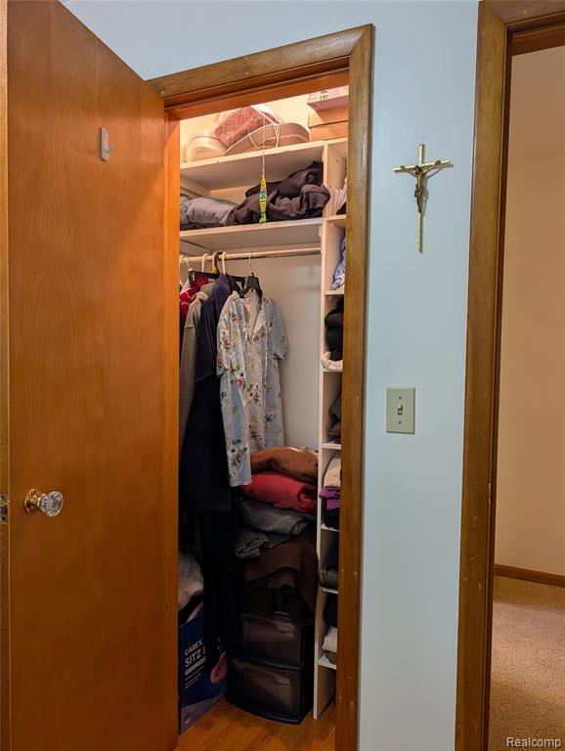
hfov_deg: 56.9
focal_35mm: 24
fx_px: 521
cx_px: 282
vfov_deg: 71.5
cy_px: 376
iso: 53
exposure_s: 1/30
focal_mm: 6.9
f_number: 1.68
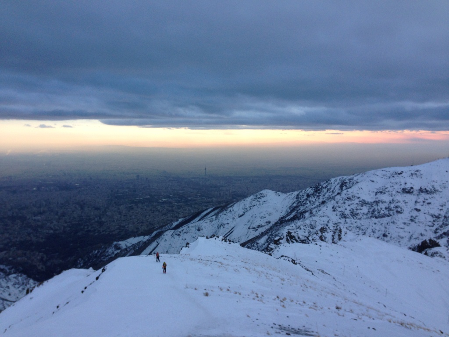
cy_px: 168
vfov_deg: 42.9
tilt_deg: -1.8
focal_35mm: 33
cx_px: 224
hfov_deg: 55.4
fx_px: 428
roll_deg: -1.8
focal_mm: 4.12
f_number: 2.4
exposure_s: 1/133
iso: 50
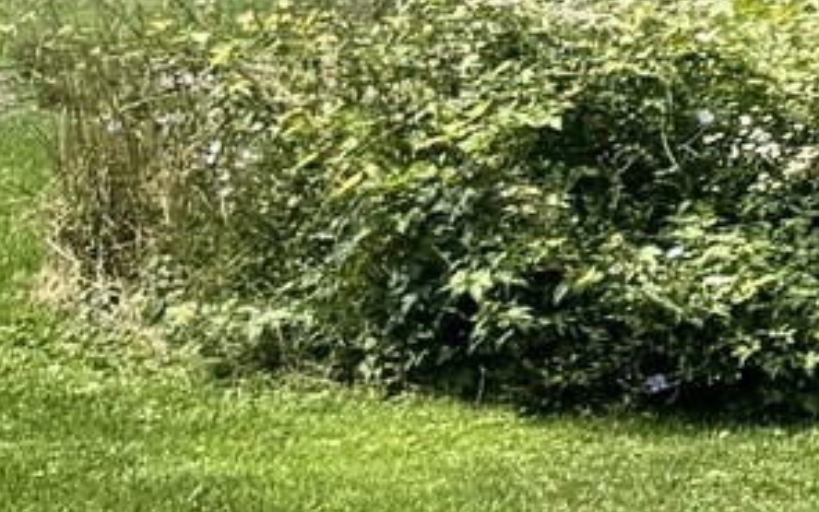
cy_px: 213
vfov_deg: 6.6
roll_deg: -0.9
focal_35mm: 198
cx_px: 2158
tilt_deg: -2.6
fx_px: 4419
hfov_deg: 9.2
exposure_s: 1/3597
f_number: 1.78
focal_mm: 6.76
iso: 80
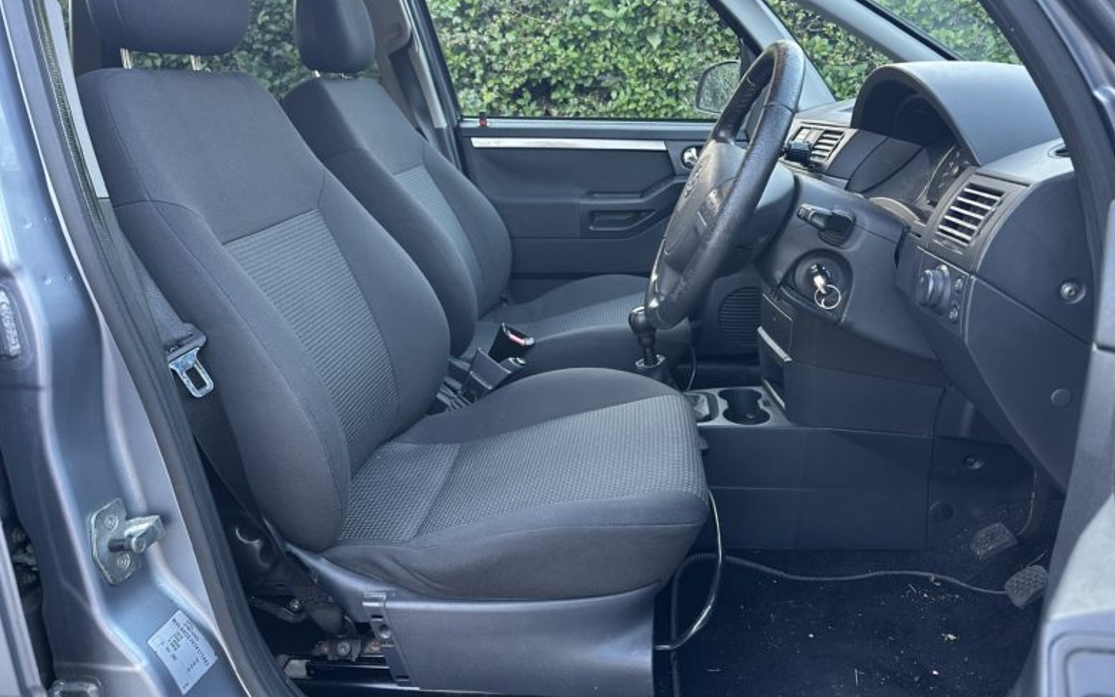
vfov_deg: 47.6
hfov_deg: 70.4
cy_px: 324
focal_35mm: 26
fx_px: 790
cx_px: 554
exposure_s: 1/76
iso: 250
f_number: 1.78
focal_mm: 6.86
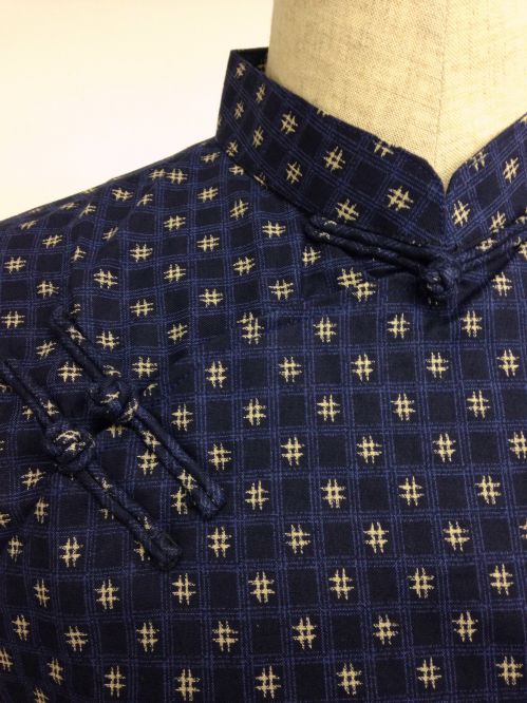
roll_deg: +1.6
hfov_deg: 42.9
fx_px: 670
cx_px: 264
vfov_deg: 55.4
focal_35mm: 33
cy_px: 352
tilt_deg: -14.5
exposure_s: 1/20
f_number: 2.4
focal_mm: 4.12
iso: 125
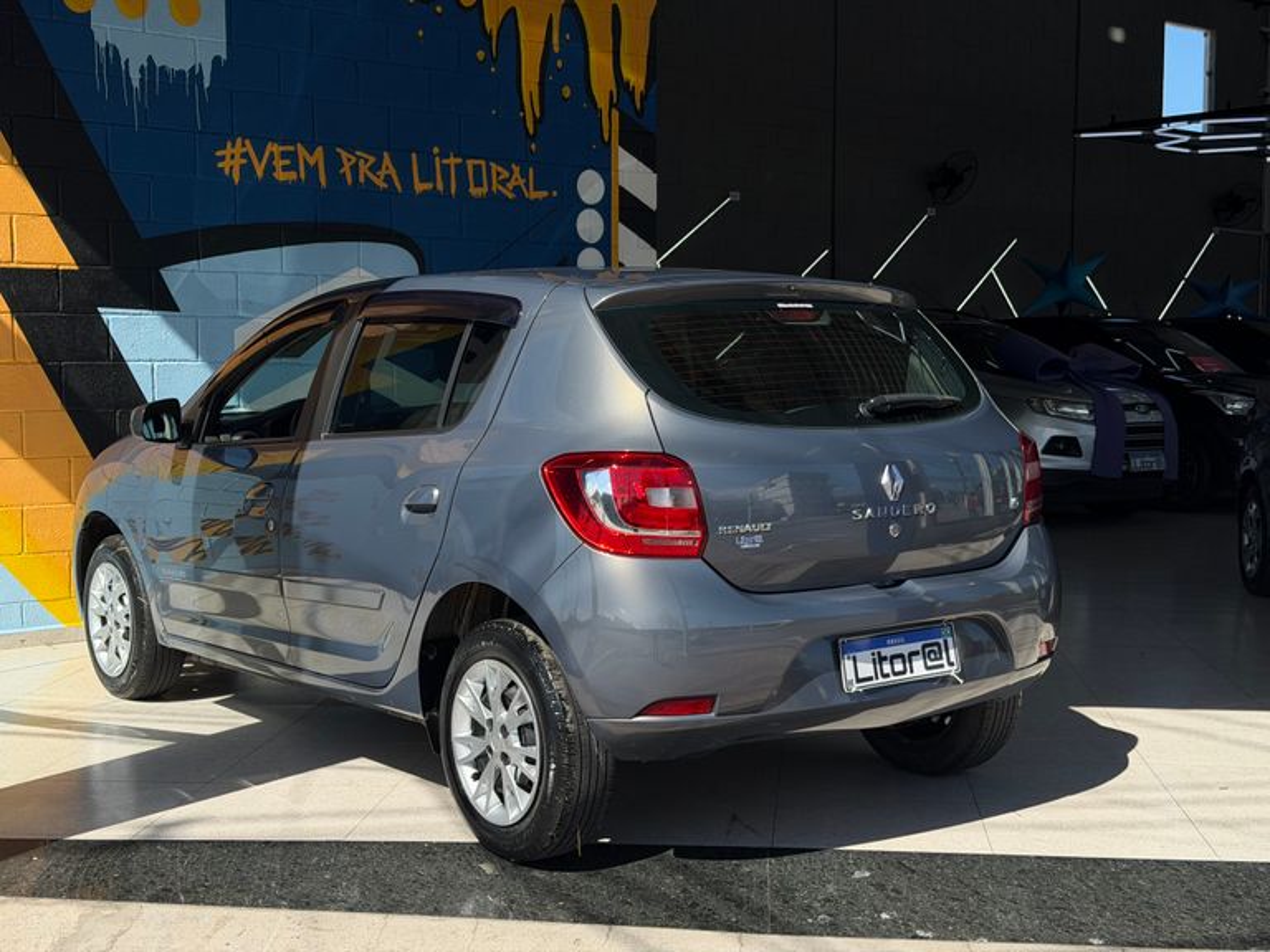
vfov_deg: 30.3
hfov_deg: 39.7
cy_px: 476
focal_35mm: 48
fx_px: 1761
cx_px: 635
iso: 64
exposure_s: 1/4878
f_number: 1.78
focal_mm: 6.76
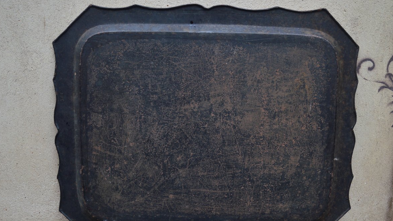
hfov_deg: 58.7
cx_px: 196
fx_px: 349
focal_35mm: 34
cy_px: 126
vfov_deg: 35.1
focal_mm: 21
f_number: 3.8
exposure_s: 1/40
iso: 200
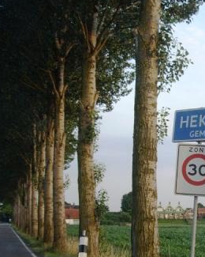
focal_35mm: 73
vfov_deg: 26.0
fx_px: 554
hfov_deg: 20.1
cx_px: 221
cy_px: 157
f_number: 2.8
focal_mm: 7.9
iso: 100
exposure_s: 1/125
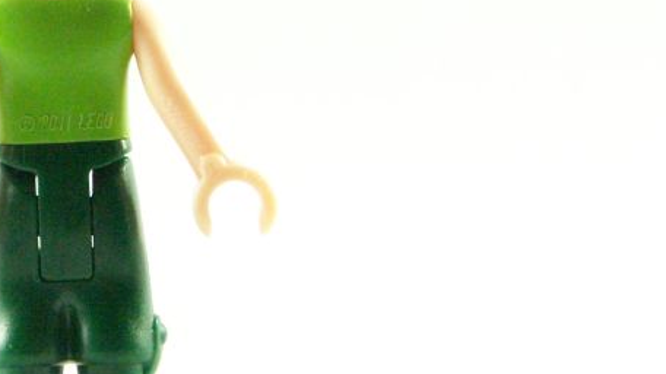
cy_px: 94
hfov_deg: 8.4
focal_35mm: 257
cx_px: 72
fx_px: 4536
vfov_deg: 4.7
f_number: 3.6
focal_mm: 17.5
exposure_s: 1/60
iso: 400
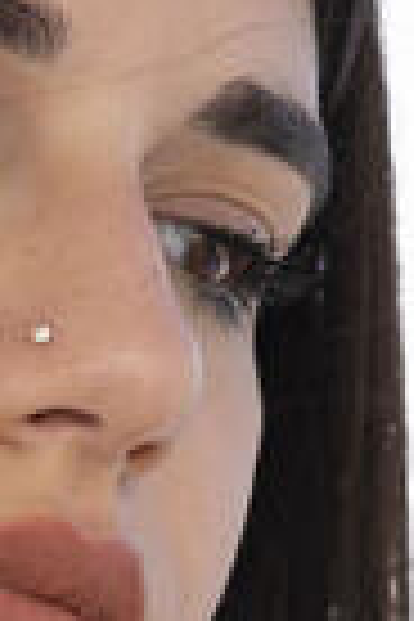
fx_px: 9573
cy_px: 720
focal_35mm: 555
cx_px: -288
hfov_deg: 2.5
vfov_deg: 3.7
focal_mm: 85
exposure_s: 1/500
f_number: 4
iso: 160
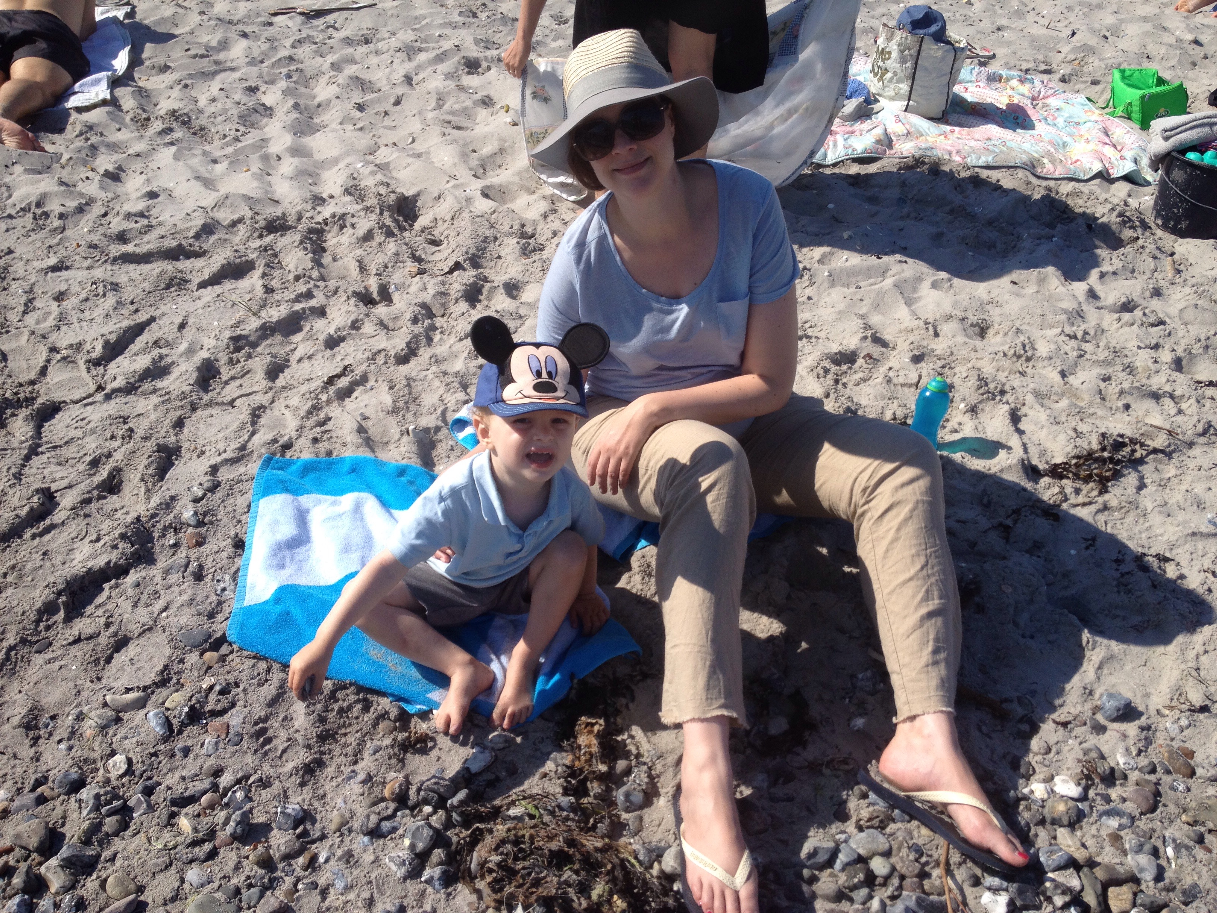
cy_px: 456
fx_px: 1231
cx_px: 608
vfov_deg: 40.7
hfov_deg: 52.6
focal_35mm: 35
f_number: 2.4
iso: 50
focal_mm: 4.28
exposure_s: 1/1972
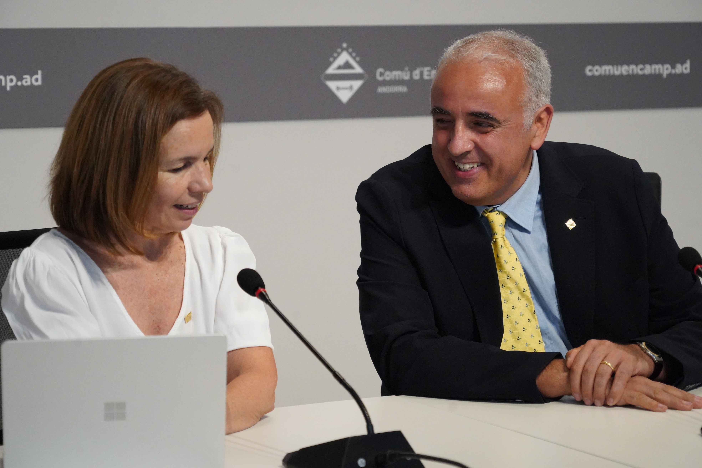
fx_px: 2281
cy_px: 234
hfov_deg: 17.5
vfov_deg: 11.7
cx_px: 351
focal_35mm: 117
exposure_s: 1/800
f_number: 6.3
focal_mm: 117
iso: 12800
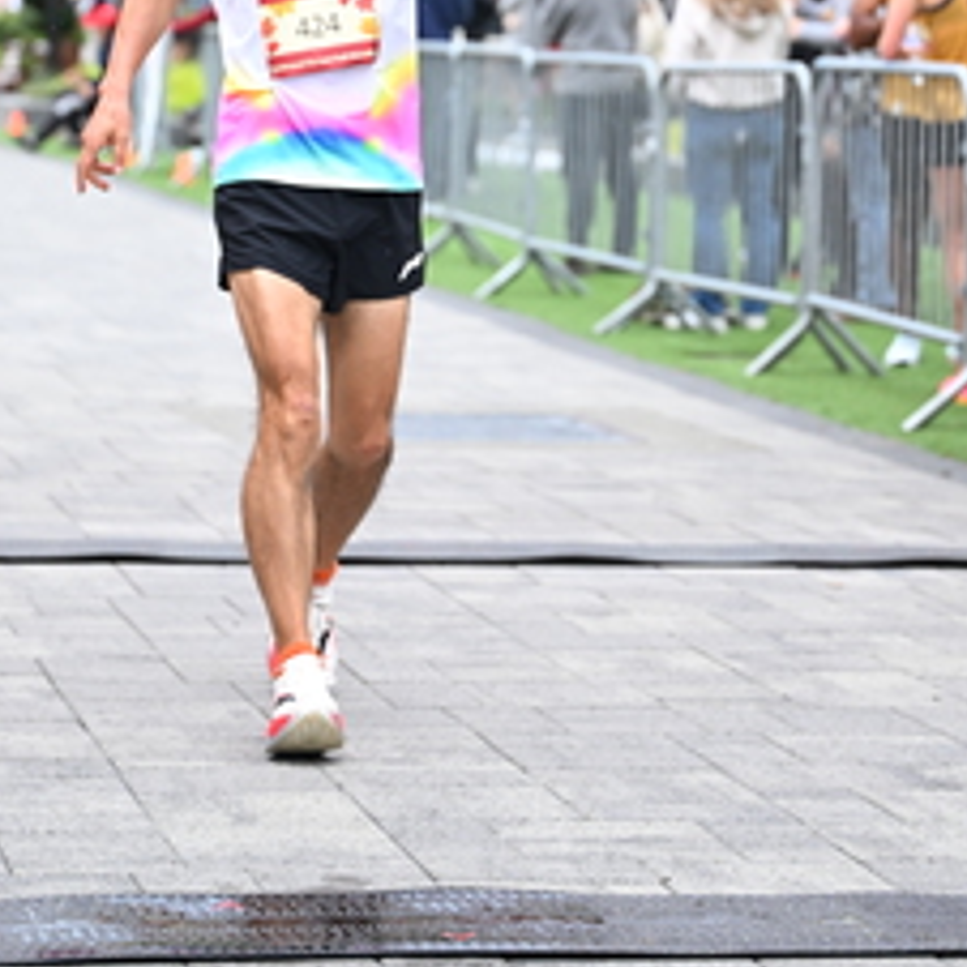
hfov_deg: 12.0
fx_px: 4583
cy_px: 86
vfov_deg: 12.0
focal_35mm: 145
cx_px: 413
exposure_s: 1/1600
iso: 1250
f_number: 2.8
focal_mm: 70
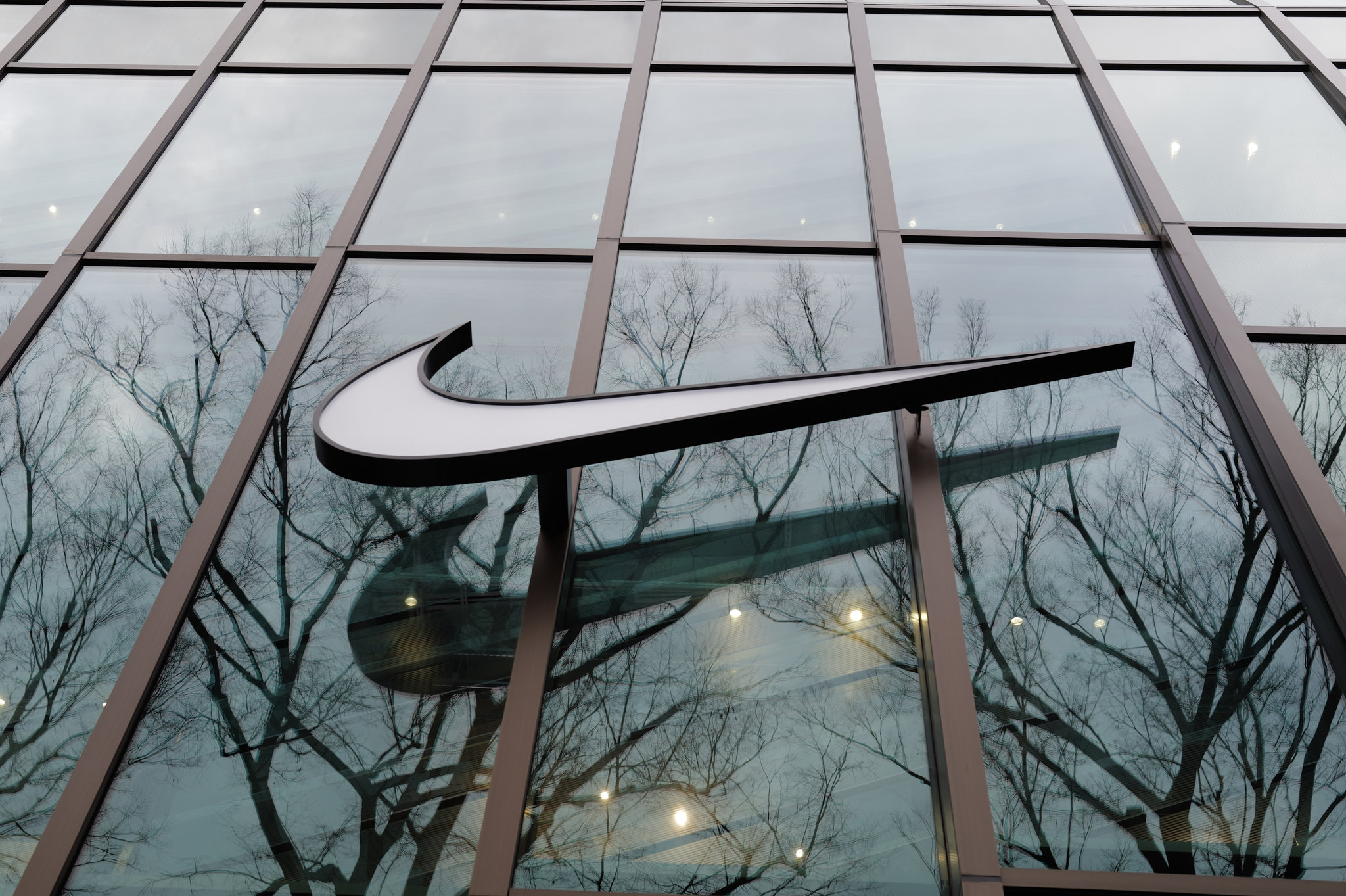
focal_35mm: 43
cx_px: 673
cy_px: 448
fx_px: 1607
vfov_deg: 31.2
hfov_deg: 45.5
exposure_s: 1/160
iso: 100
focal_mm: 43
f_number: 4
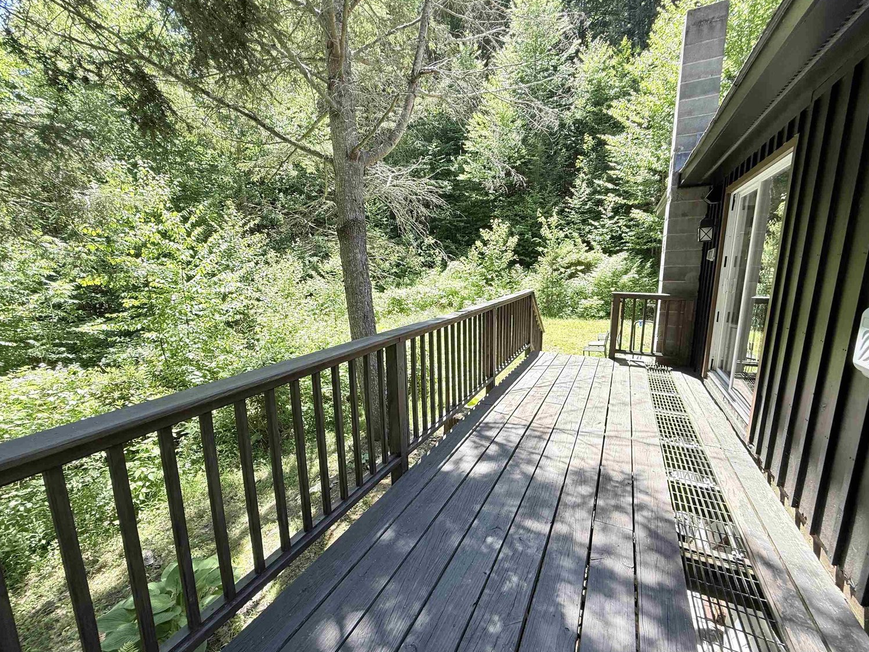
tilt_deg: -9.7
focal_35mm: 15
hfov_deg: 98.2
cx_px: 437
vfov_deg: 81.7
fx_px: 377
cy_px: 332
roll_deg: -0.4
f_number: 2.2
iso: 50
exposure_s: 1/203
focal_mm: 2.22
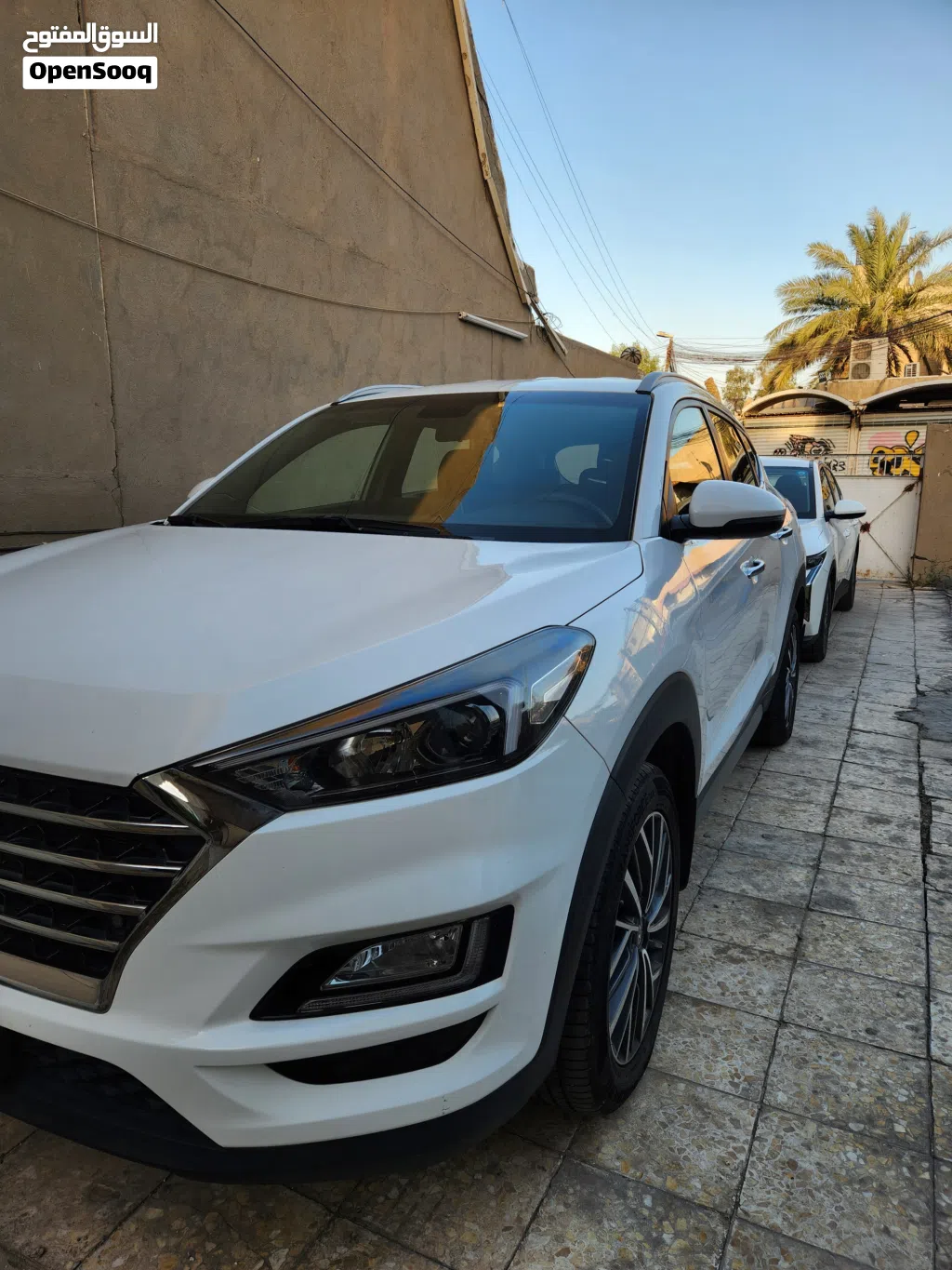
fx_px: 843
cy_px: 635
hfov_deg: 58.9
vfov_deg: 73.9
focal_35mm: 23
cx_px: 476
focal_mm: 5.4
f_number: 1.8
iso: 20
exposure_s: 1/249
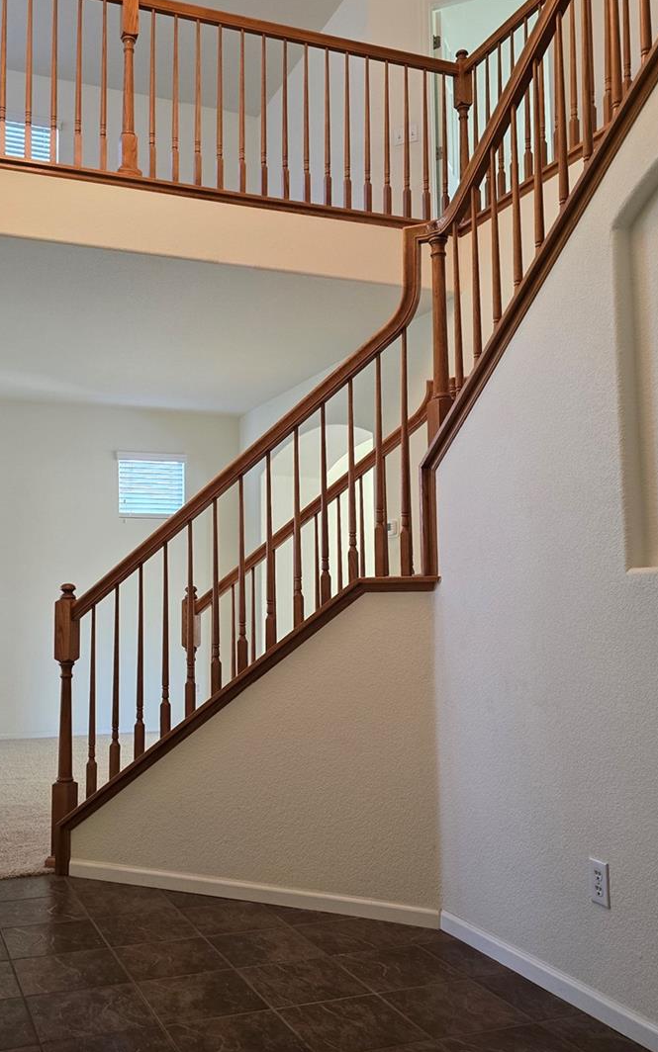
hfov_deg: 38.1
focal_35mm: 33
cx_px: 245
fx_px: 947
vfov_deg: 58.1
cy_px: 529
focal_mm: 6.3
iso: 250
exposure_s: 1/120
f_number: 1.7
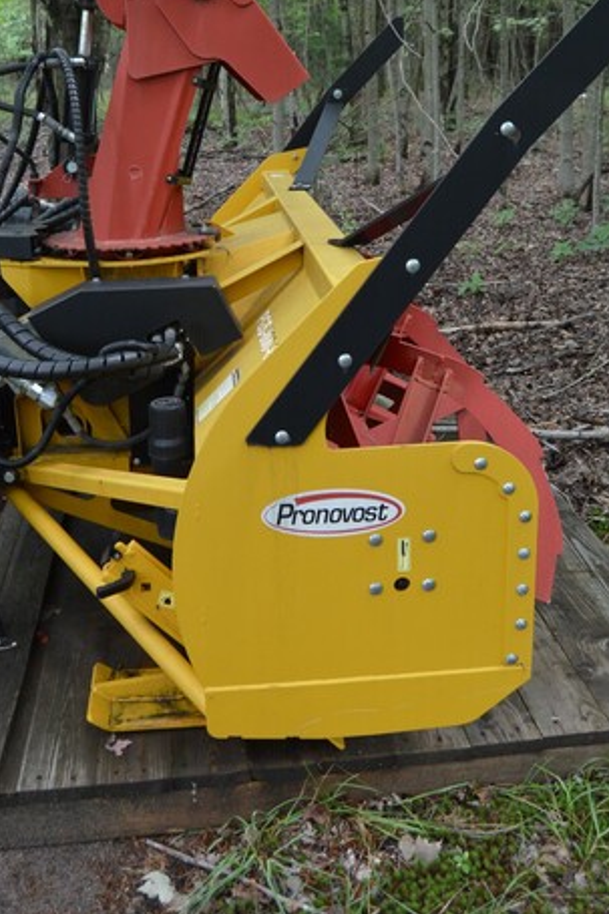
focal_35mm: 38
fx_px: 965
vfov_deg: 49.9
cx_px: 283
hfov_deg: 35.0
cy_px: 313
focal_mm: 18
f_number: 4.5
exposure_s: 1/80
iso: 400
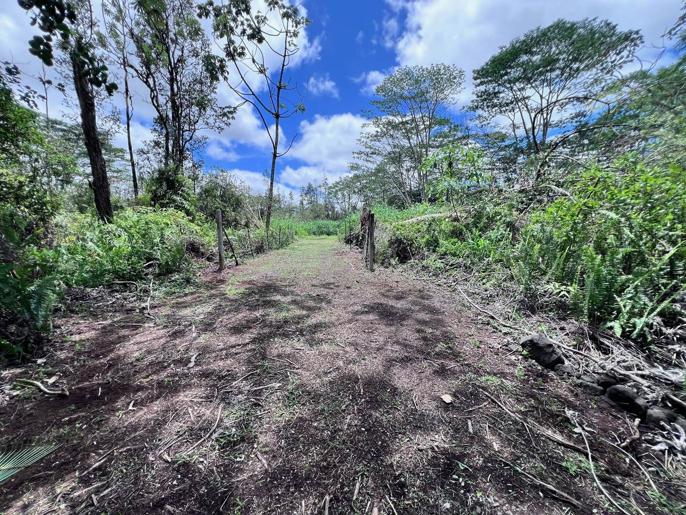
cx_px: 343
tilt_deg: -4.2
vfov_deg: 89.9
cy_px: 258
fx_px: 258
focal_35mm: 13
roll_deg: +0.2
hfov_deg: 106.2
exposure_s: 1/889
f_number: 1.8
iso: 32
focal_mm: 1.57
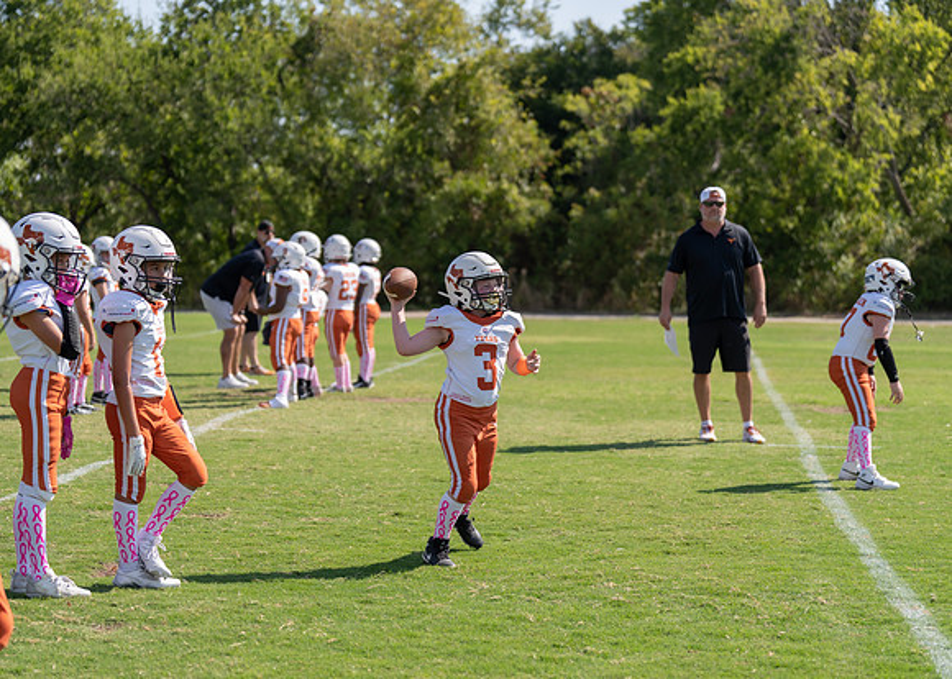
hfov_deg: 24.0
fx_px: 2238
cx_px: 476
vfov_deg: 17.3
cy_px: 340
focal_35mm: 83
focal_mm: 79
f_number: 2.8
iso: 100
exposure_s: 1/1600
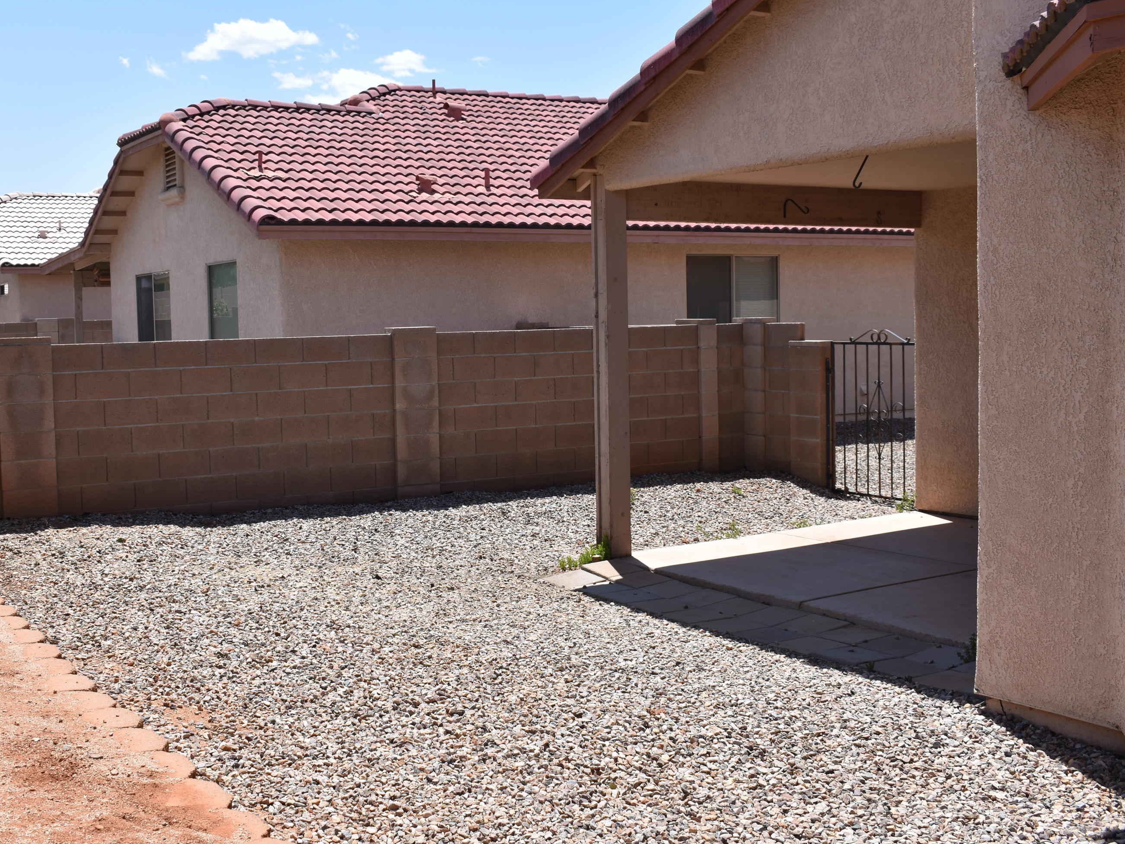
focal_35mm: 42
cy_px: 414
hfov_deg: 45.1
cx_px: 482
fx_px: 1350
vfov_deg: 34.7
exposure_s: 1/250
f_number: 8
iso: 100
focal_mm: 25
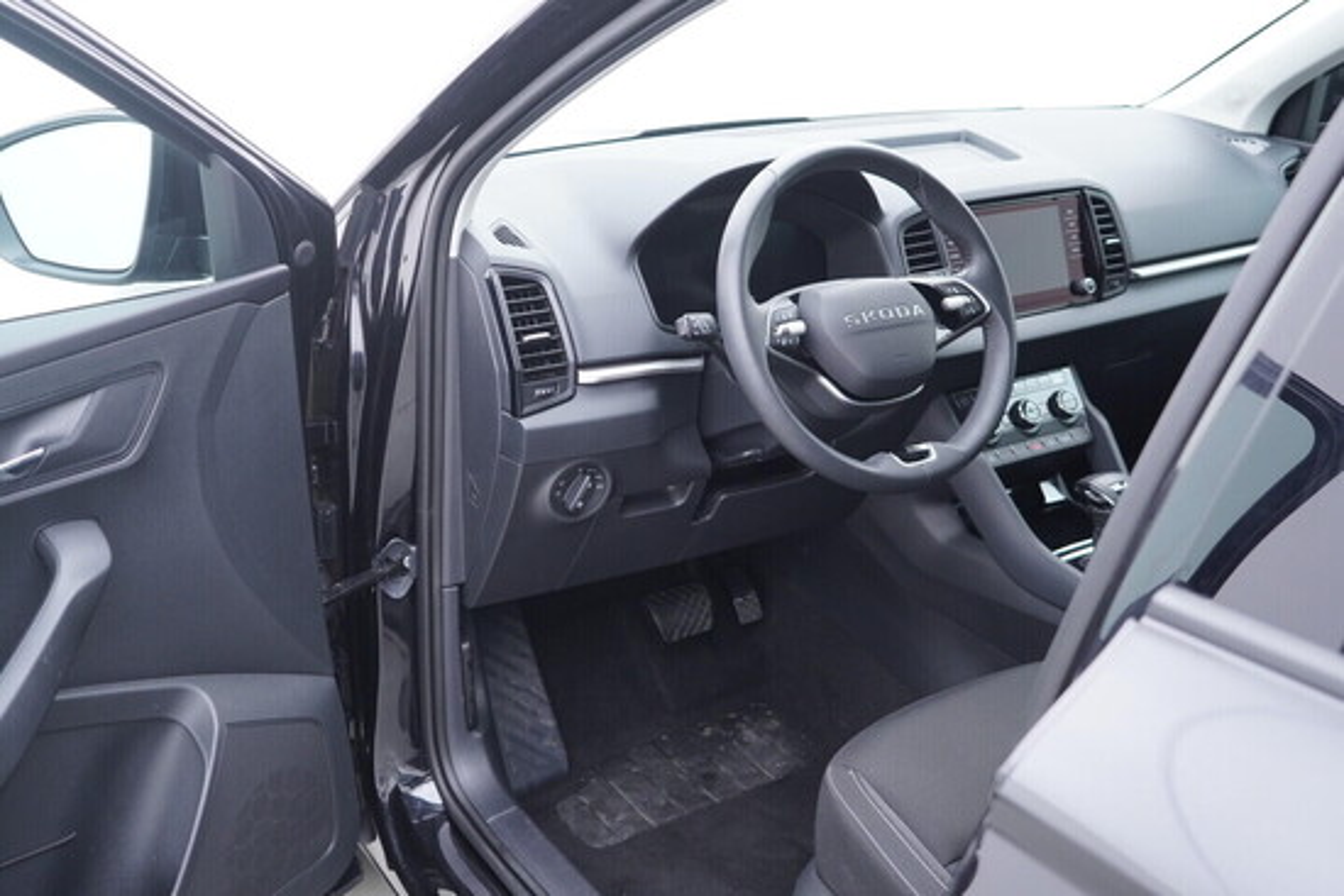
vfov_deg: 36.9
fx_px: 1344
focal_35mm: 36
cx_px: 672
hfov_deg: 53.1
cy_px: 448
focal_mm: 24
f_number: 2.8
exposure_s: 1/40
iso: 320
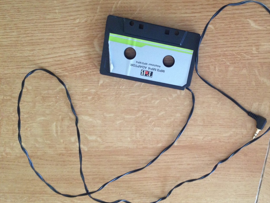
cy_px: 98
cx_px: 177
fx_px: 359
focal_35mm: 46
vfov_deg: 31.5
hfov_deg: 40.8
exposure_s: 1/20
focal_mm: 4.28
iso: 200
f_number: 2.4
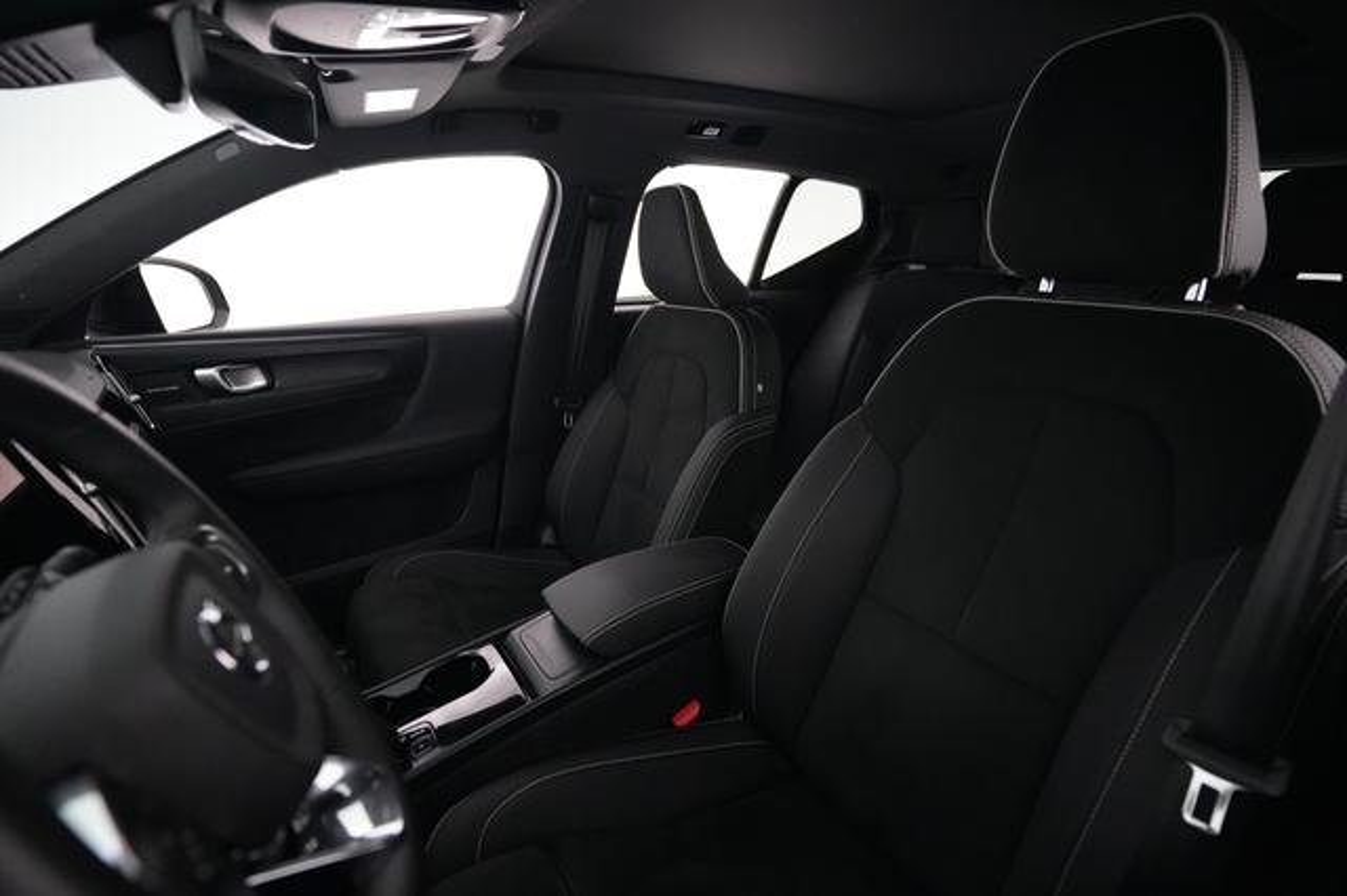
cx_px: 674
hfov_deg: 93.3
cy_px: 448
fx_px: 636
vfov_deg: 70.4
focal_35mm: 17
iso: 12800
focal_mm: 17
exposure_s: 1/160
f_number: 2.8
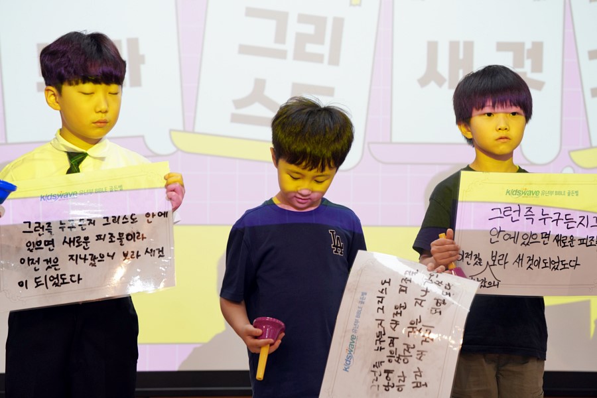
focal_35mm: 102
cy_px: 199
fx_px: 1691
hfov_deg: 20.0
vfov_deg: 13.4
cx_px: 298
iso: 640
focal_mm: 102
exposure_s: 1/160
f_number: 4
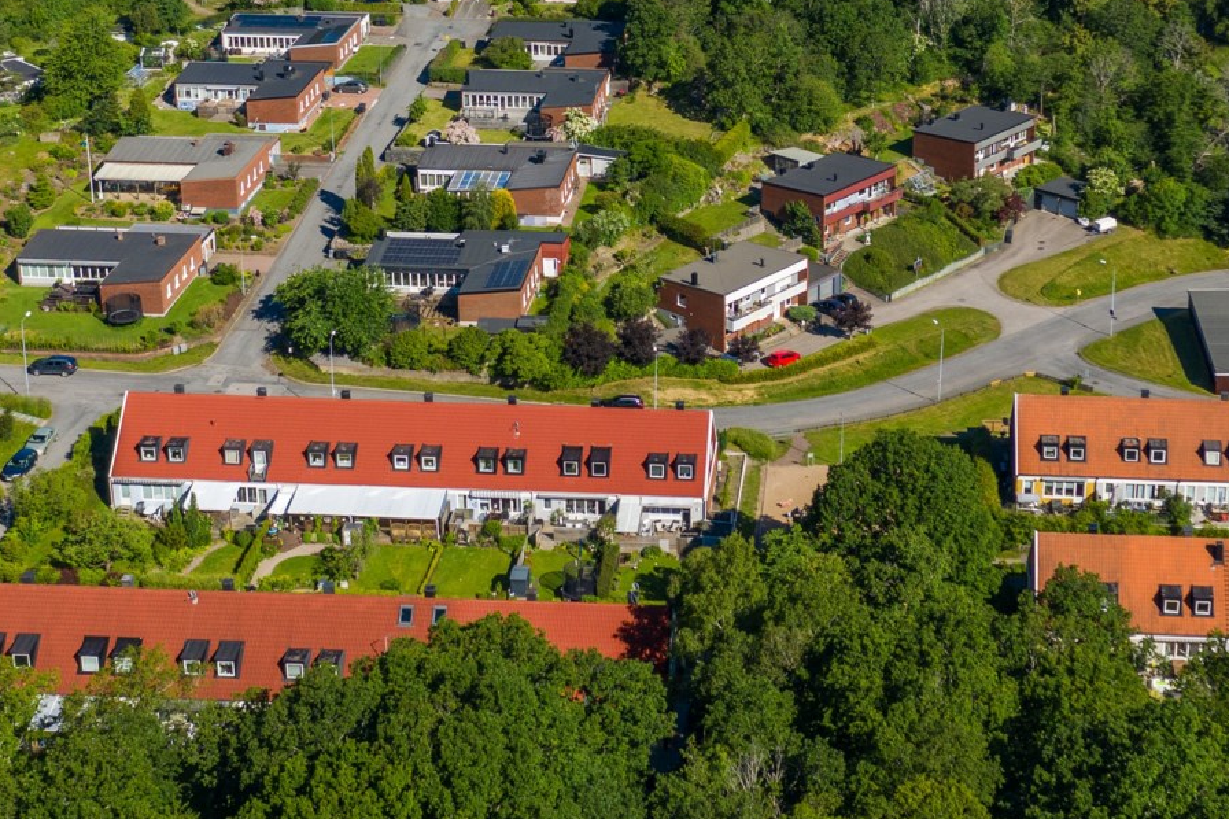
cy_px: 110
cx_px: 798
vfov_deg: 22.2
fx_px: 2048
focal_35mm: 60
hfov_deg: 33.2
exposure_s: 1/100
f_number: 3.2
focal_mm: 10.26
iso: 100
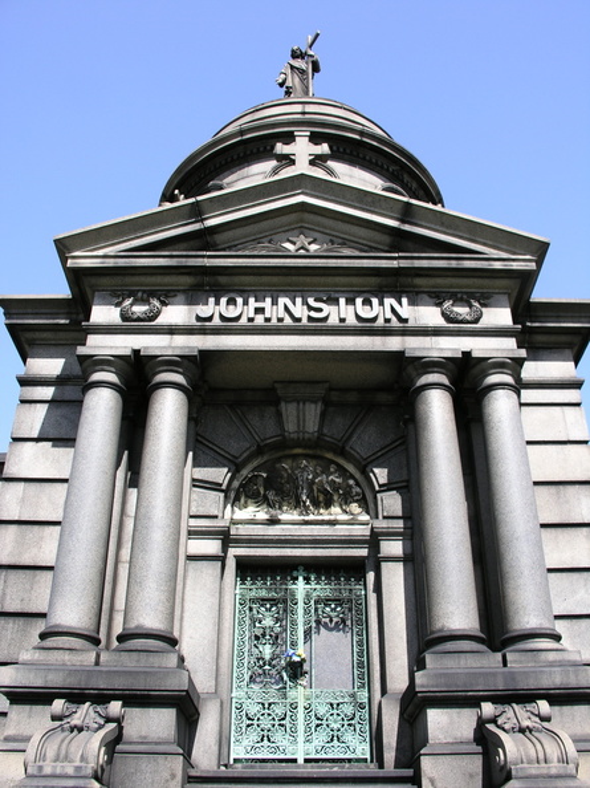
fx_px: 796
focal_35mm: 35
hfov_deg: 40.7
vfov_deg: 52.6
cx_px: 295
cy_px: 394
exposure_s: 1/174
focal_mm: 8.9
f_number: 5
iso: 50
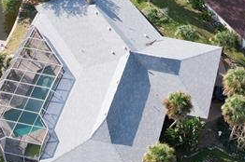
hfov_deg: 23.7
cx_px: 138
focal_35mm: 86
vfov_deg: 15.4
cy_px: -15
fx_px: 585
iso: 140
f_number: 2.8
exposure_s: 1/1000
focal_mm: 8.38
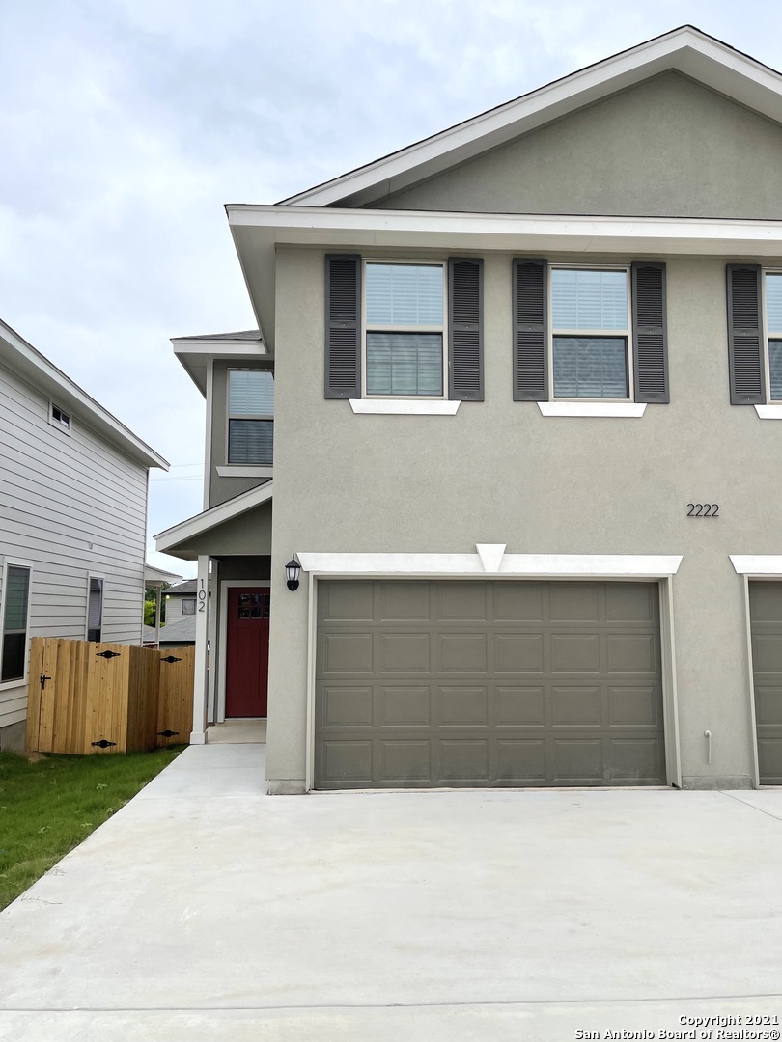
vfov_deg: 67.3
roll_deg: -0.4
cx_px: 391
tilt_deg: +4.6
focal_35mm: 26
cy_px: 521
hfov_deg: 53.1
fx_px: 783
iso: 32
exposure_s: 1/660
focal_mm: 5.1
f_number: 1.6
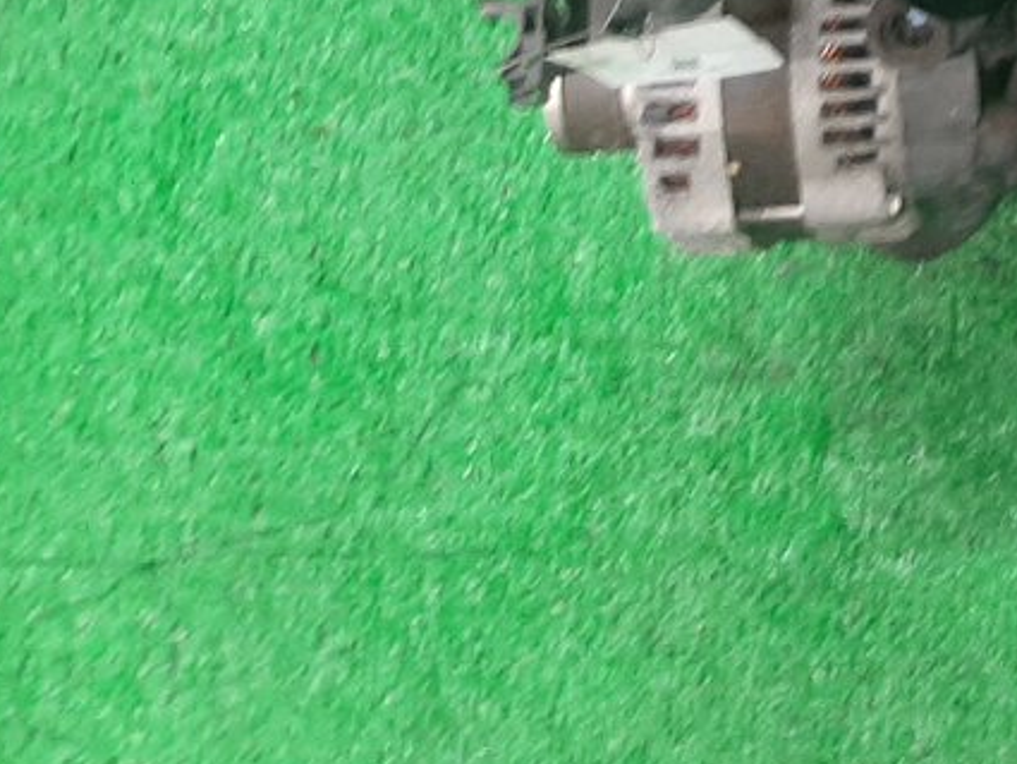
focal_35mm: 88
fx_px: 2586
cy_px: -457
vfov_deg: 15.2
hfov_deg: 19.9
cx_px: 1421
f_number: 1.7
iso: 185
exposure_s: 1/50
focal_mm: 3.93
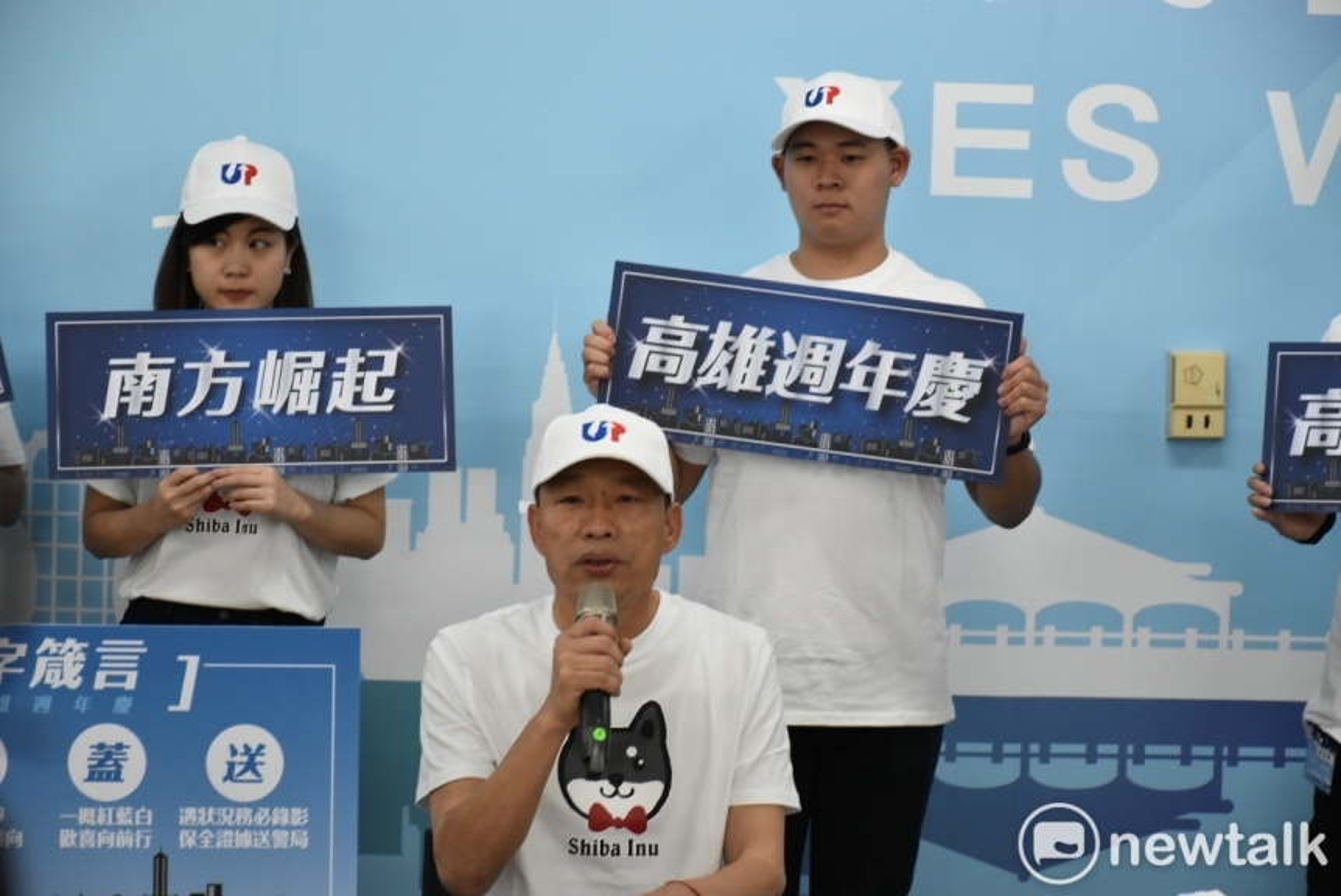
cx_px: 670
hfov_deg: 16.1
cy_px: 448
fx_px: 4752
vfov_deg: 10.8
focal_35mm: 128
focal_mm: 85
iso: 1600
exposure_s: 1/125
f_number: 5.3
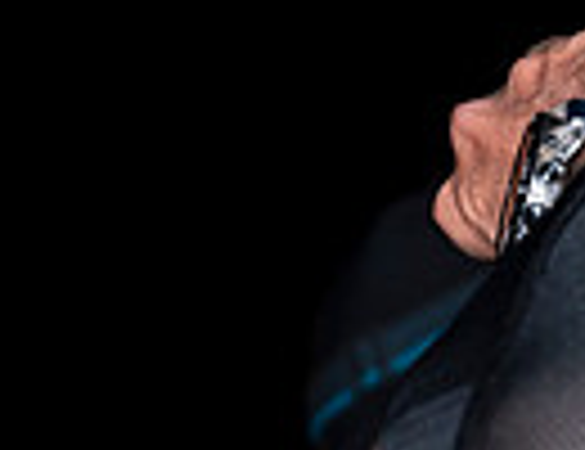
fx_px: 6789
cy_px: 450
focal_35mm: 398
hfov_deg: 4.8
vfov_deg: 3.8
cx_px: 1379
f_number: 4
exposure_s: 1/200
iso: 320
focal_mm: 70
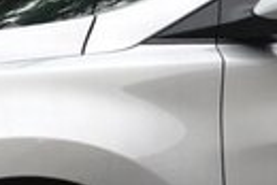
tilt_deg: -7.0
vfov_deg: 7.8
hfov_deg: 11.6
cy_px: 237
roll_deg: +1.3
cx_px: 315
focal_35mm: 174
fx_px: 1340
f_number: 2.4
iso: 50
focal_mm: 4.12
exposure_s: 1/396
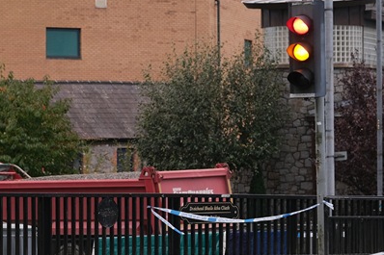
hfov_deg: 8.2
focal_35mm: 250
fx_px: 2665
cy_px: 214
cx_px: 118
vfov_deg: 5.5
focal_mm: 71.5
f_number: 4
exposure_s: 1/120
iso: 800
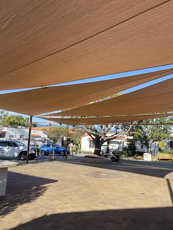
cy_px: 117
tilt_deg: +9.5
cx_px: 88
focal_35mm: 27
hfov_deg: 51.4
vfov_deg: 65.3
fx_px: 180
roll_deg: -2.6
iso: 32
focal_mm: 5.1
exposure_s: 1/1642
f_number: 1.6
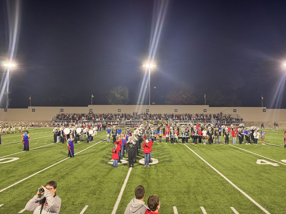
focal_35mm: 25
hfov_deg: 69.4
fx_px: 207
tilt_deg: +1.7
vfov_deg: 54.9
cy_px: 107
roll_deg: -0.2
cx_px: 147
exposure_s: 1/60
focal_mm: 6.76
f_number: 1.78
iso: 160
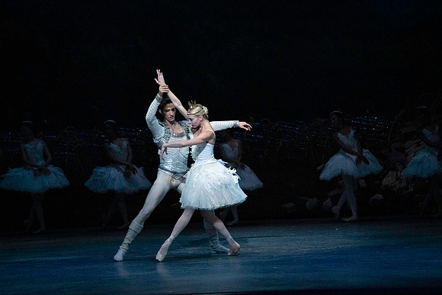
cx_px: 221
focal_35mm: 200
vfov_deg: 6.9
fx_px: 2456
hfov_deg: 10.3
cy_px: 148
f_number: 5
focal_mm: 200
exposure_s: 1/400
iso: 25600
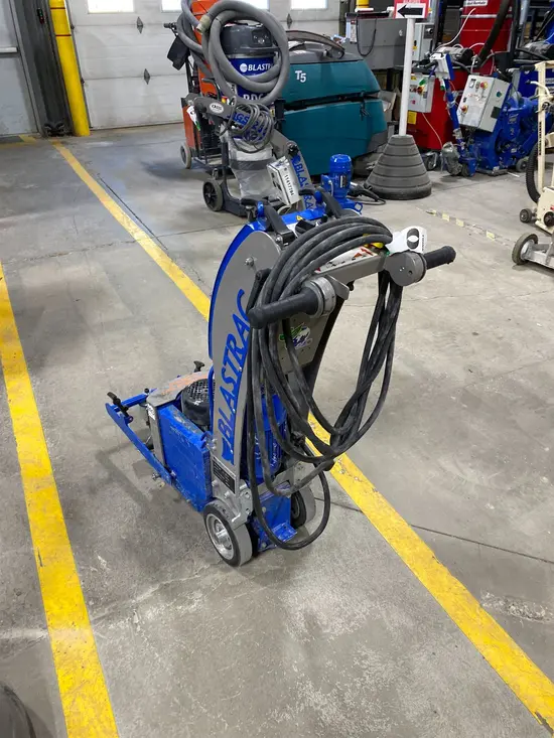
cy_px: 369
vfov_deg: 67.3
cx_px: 277
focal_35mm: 26
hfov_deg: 53.1
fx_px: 555
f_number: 1.8
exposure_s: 1/60
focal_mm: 4.25
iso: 200
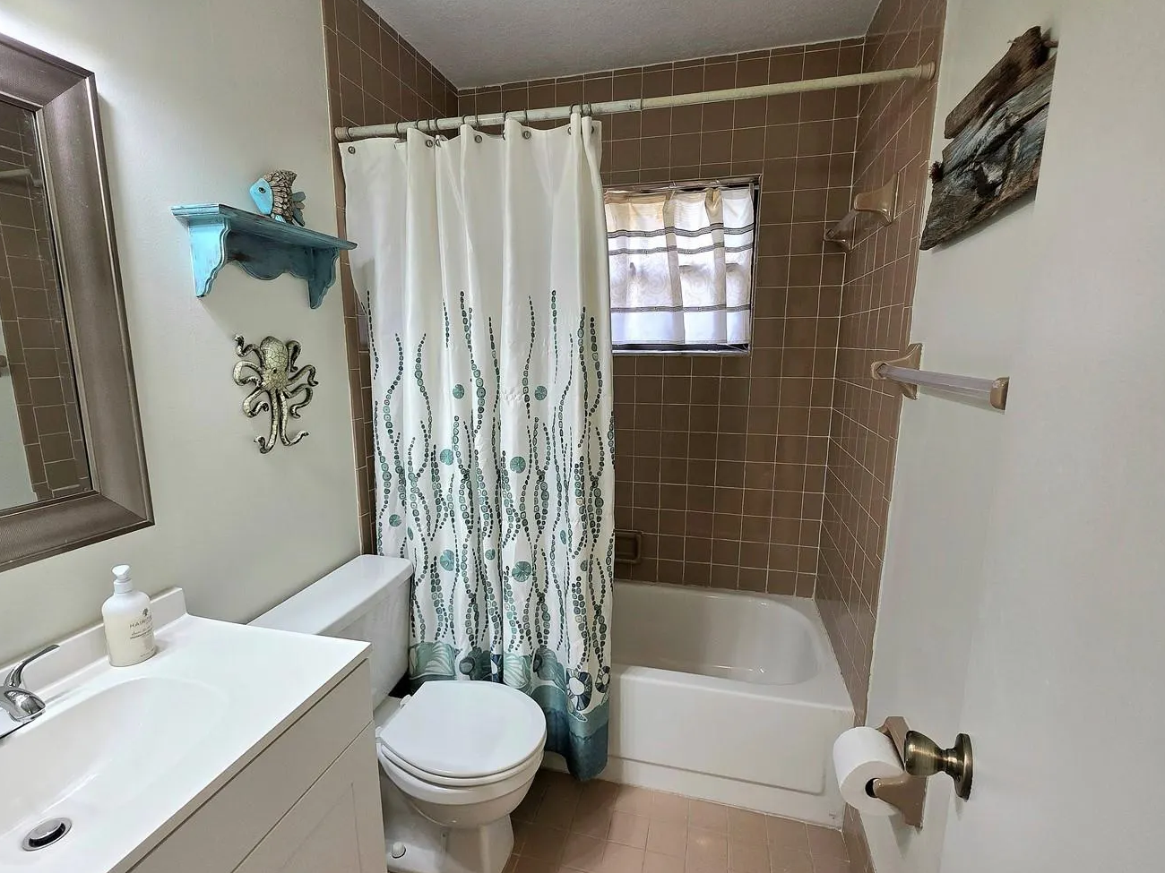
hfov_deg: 94.4
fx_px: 538
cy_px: 458
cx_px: 555
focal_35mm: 16
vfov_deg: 78.0
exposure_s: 1/120
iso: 64
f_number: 1.9
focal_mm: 2.2
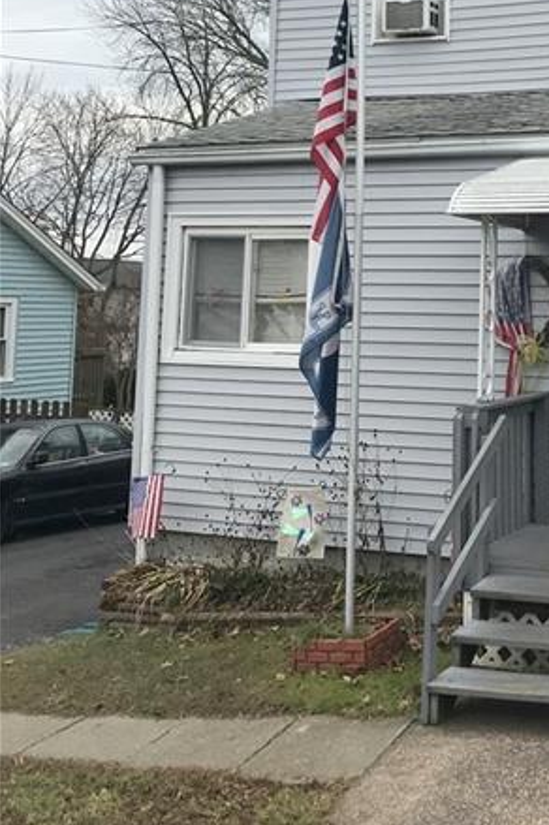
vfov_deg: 37.7
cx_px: 540
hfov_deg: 25.3
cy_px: 182
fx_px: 1168
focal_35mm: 51
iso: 20
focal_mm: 3.99
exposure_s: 1/772
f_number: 1.8
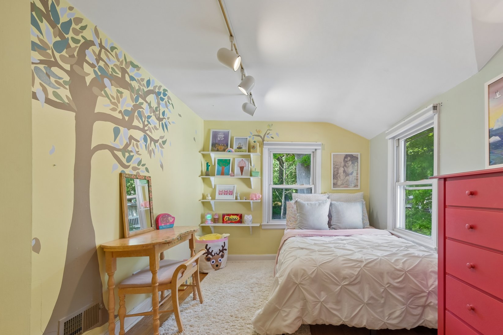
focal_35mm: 15
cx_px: 304
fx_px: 210
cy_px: 192
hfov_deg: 99.0
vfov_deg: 76.9
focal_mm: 8
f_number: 5.6
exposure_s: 1/15
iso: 160
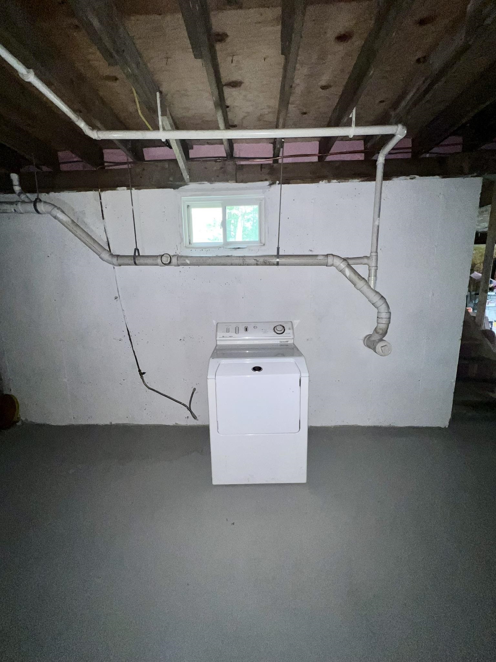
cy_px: 331
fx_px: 248
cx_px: 248
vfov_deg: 106.2
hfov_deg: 89.9
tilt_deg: -10.8
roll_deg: +1.3
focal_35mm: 13
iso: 80
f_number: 1.8
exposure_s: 1/40
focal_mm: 1.57
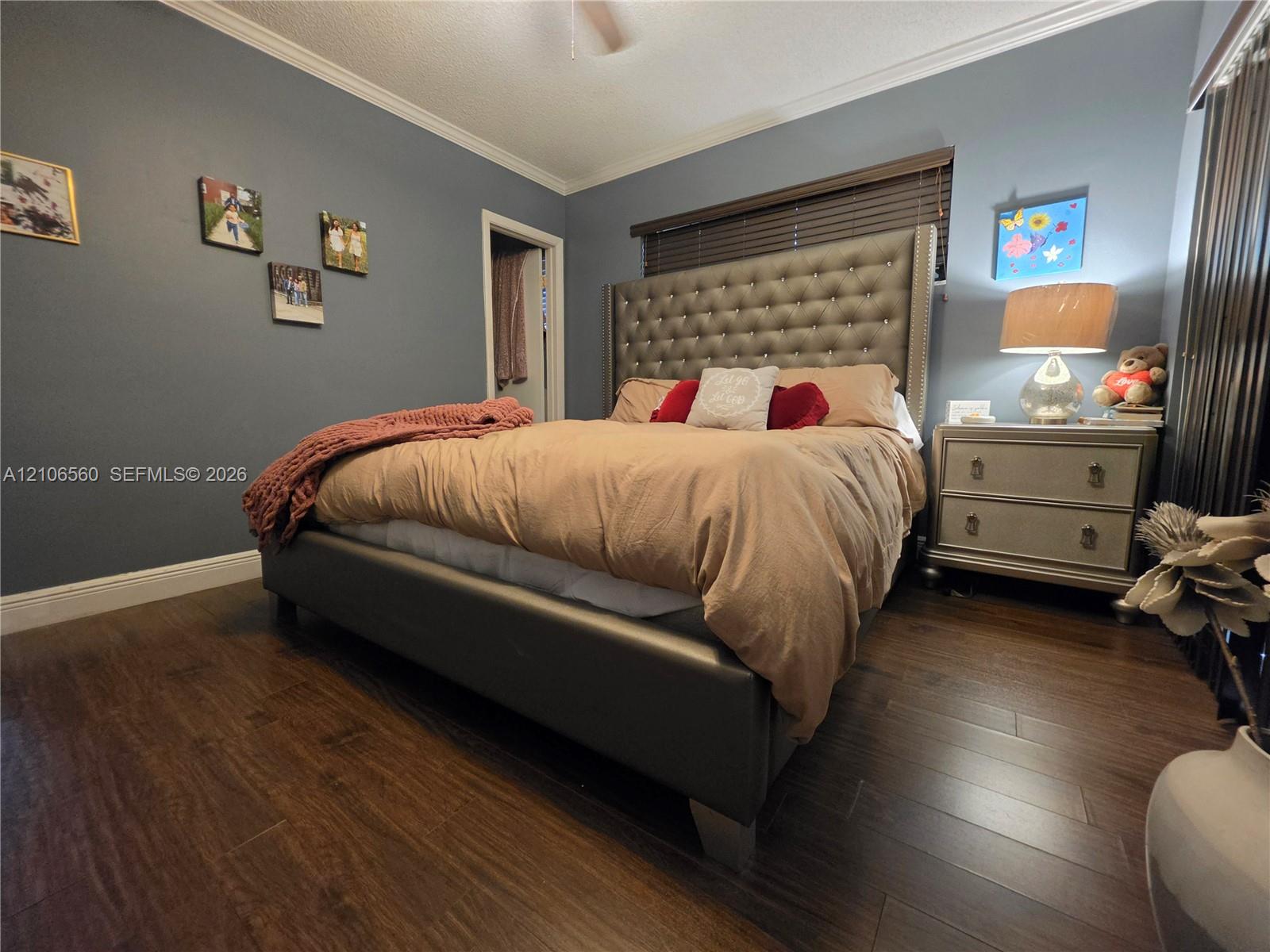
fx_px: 477
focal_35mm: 13
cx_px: 635
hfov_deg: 106.2
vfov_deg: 89.9
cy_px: 476
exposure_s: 1/60
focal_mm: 2.2
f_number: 1.9
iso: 800
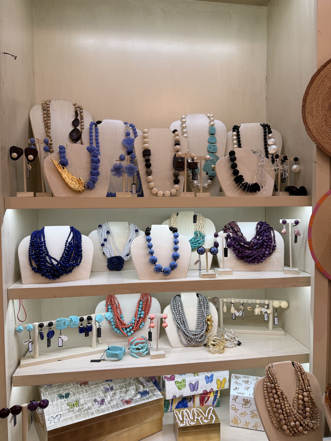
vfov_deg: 71.6
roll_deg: +0.2
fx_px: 306
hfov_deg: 56.8
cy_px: 220
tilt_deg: -1.9
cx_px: 166
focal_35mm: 24
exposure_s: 1/120
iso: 80
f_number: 1.78
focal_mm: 6.76
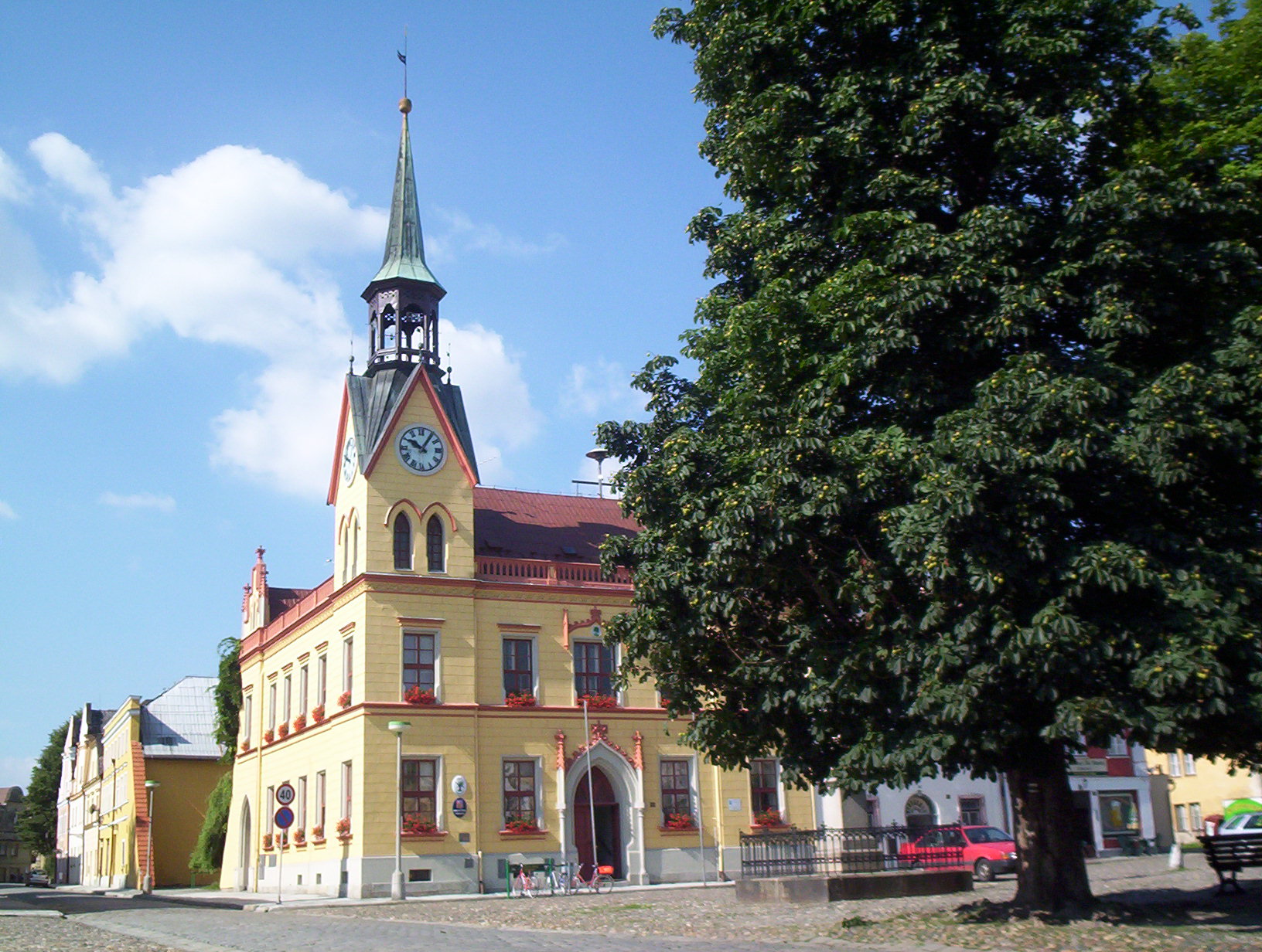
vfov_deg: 37.9
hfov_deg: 48.9
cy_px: 476
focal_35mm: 38
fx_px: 1389
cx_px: 631
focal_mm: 4.99
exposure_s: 1/638
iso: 100
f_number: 4.5
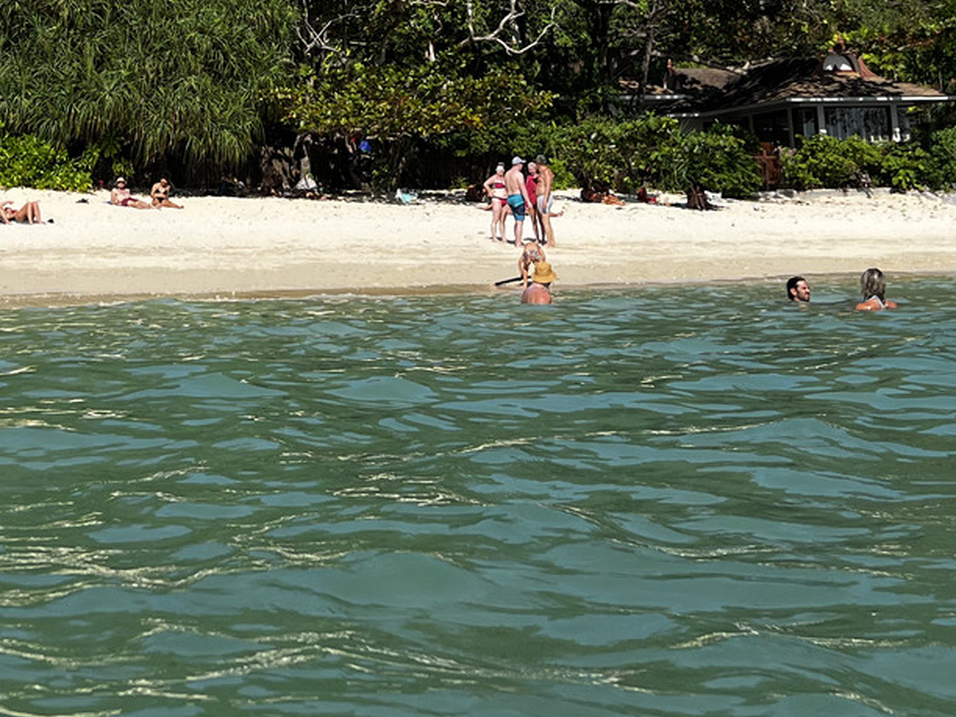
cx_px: 134
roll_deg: +2.5
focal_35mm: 68
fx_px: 1878
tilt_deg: +9.0
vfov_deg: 20.7
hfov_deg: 27.7
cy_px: -56
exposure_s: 1/3968
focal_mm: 5.7
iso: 50
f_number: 1.5
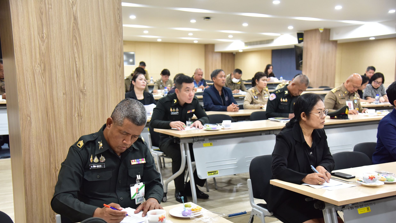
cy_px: 132
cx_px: 197
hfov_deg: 50.5
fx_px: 420
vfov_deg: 29.6
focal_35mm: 40
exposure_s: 1/80
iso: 2500
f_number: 4.5
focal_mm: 38
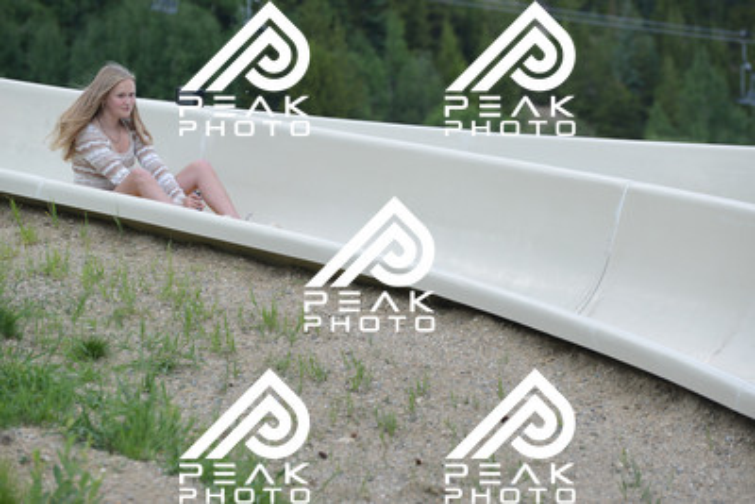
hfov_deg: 10.5
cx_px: 378
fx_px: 4091
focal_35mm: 195
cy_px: 252
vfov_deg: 7.0
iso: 1100
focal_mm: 195
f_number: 6.3
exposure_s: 1/1250
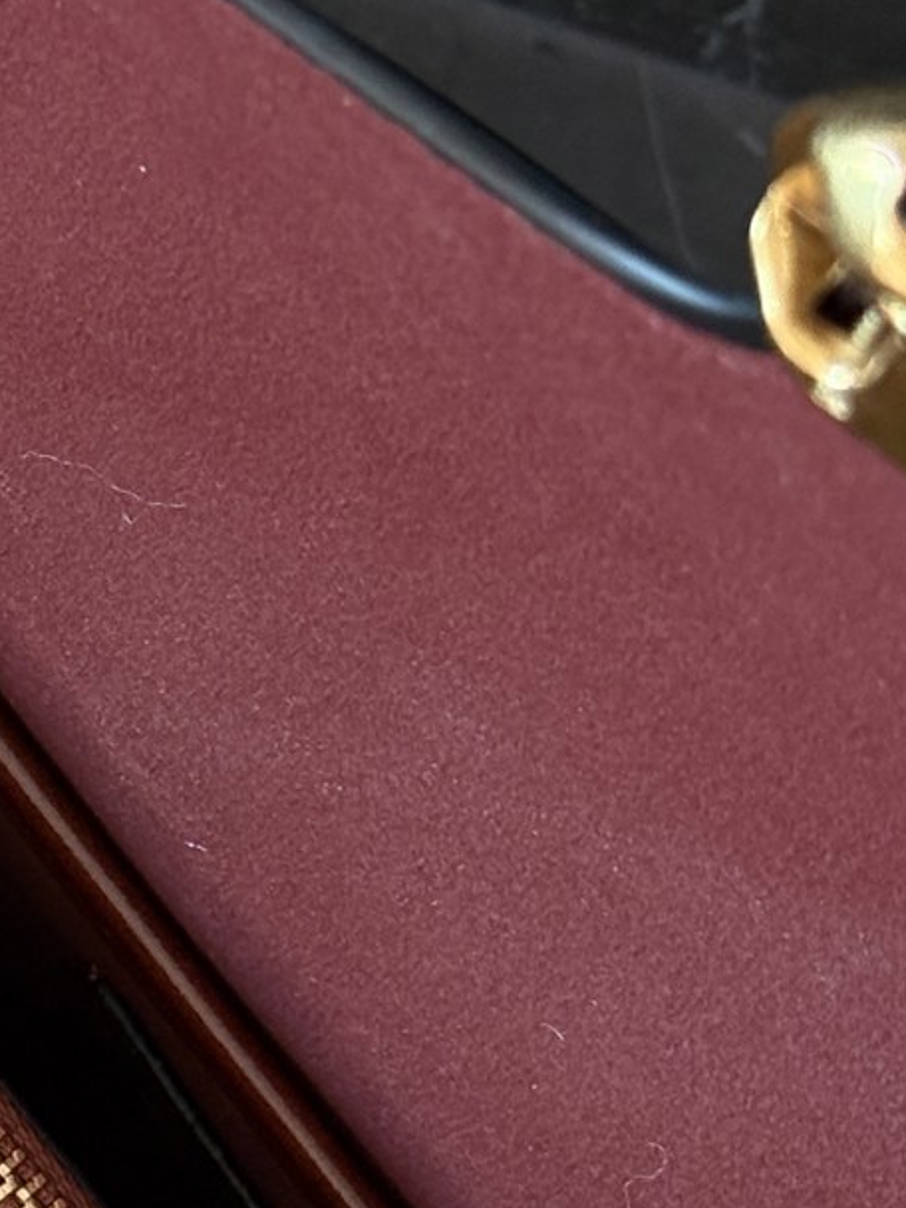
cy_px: 580
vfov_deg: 12.5
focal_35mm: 158
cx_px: -423
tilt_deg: -73.1
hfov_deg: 9.2
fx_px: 5514
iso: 160
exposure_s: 1/65
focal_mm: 6.76
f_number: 1.78
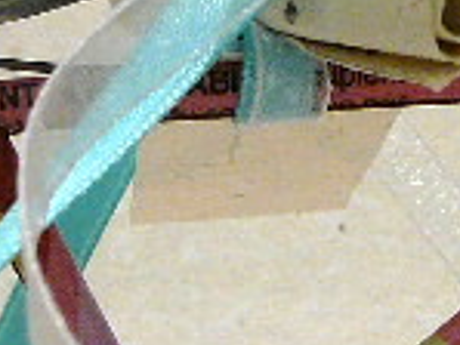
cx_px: 367
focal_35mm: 150
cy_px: 333
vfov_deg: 9.8
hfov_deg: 13.1
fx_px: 1995
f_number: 2.8
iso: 200
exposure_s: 1/60
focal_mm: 5.2
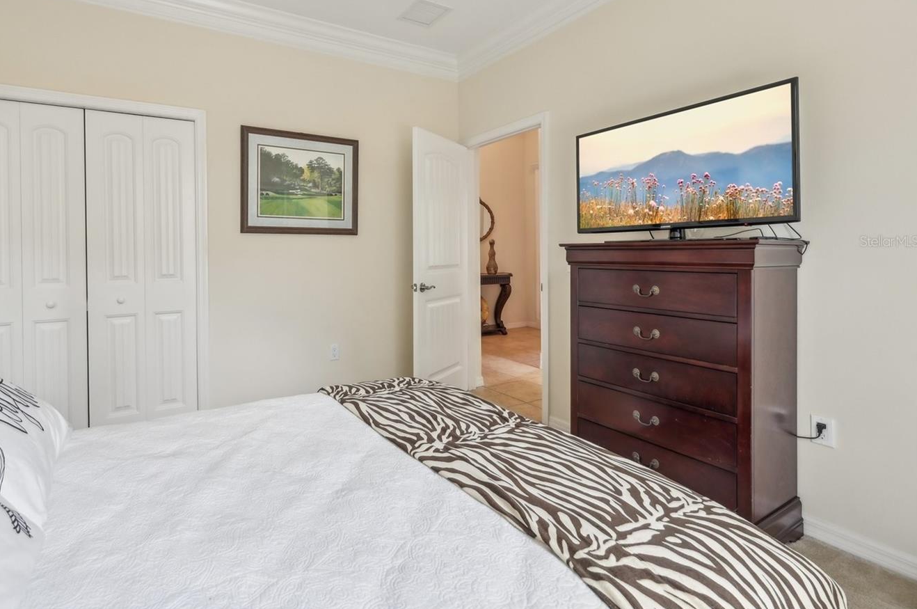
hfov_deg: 92.1
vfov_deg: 69.5
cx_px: 365
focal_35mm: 17
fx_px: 432
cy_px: 241
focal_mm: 14
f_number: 8
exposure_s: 1/25
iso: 400
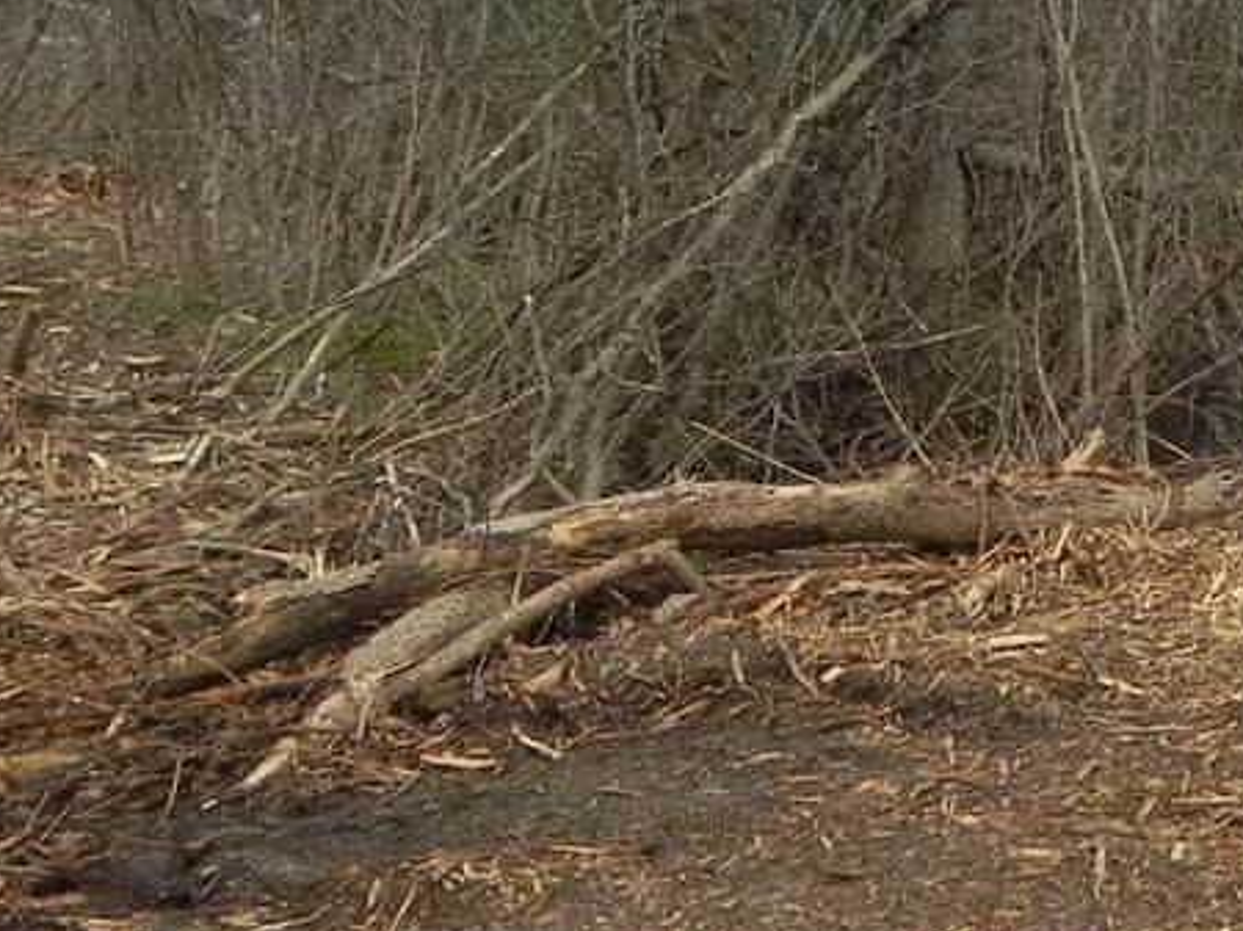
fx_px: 2656
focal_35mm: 74
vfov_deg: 19.3
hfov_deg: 24.3
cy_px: -3
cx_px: 1414
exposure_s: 1/274
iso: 160
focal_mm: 4.6
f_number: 6.3
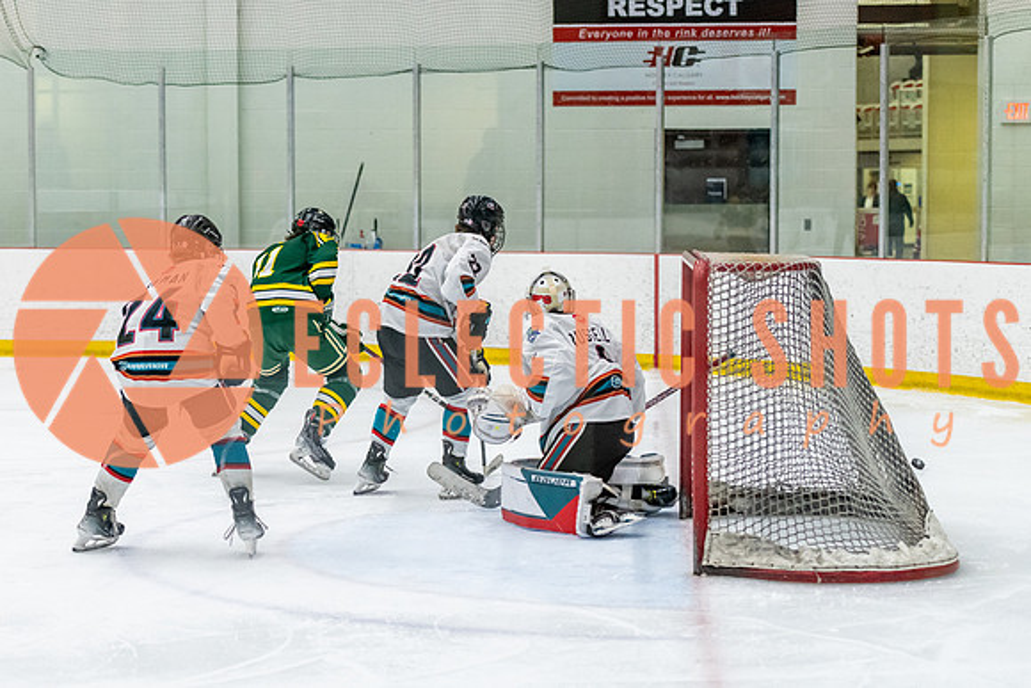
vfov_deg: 14.9
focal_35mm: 92
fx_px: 2624
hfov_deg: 22.2
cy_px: 344
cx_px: 448
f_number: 2.8
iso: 4000
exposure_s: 1/800
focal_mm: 70
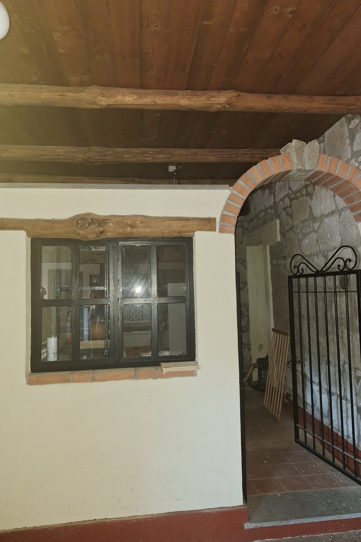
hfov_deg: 53.1
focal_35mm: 24
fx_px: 361
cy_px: 271
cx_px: 184
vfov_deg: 73.7
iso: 25
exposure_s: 1/17
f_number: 1.8
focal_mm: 5.54
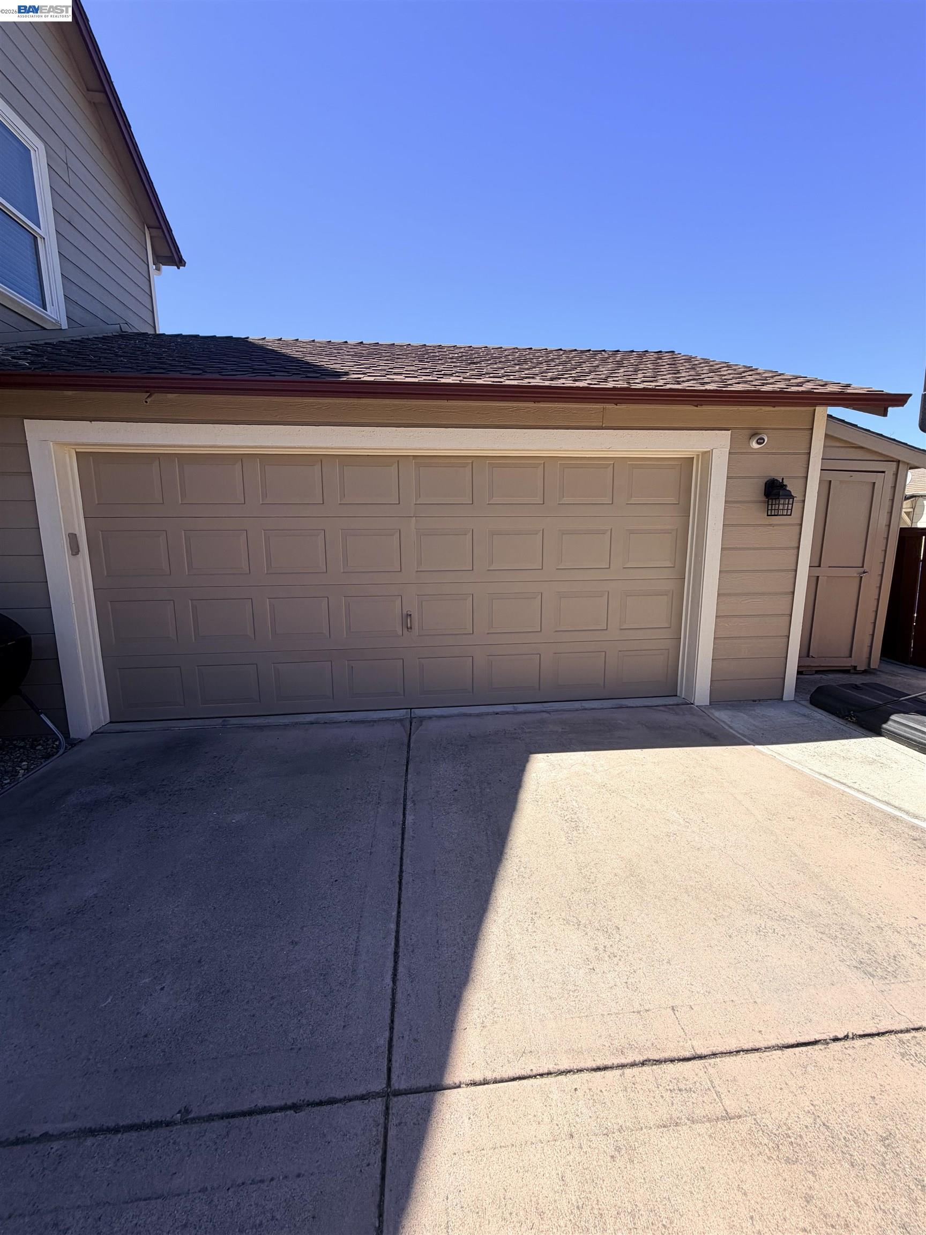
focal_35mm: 14
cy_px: 618
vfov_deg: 102.1
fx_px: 499
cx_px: 463
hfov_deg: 85.7
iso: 32
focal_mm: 2.22
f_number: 2.2
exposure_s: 1/770
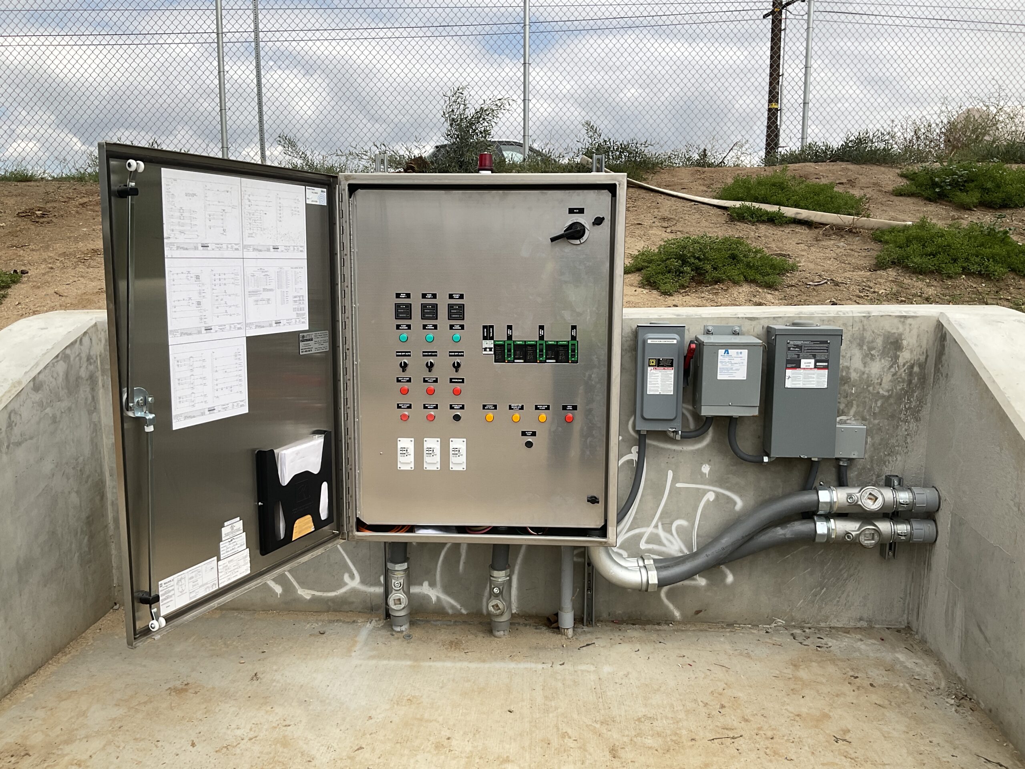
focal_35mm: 29
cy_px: 384
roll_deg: +0.3
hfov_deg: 61.7
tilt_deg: -8.4
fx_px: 859
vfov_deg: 48.2
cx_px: 512
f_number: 1.8
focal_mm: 3
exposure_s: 1/2320
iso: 16
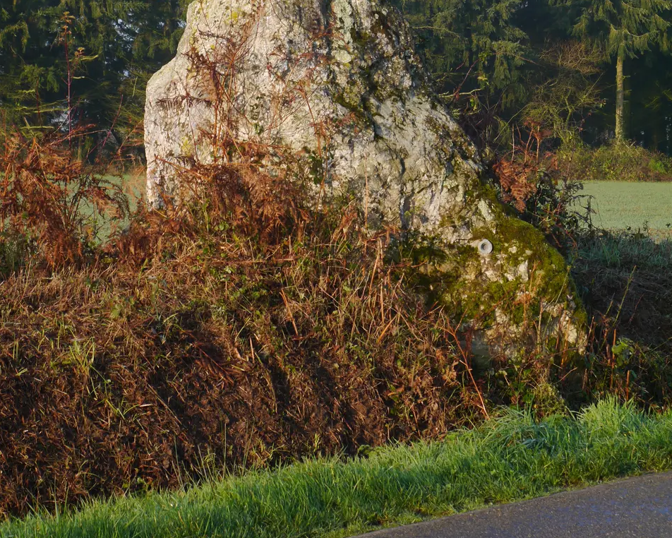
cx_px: 335
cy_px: 155
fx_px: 2089
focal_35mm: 105
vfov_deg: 14.6
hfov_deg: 18.3
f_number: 7.1
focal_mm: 40
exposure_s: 1/200
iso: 160
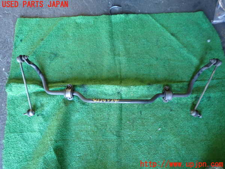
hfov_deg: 69.4
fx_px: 162
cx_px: 112
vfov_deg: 54.9
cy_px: 84
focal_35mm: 25
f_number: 2
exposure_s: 1/30
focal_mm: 4.5
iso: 200
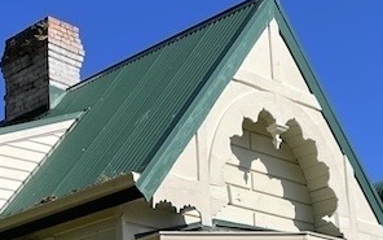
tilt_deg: +8.6
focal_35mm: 93
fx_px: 971
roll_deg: +2.9
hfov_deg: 22.2
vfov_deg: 13.3
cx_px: 113
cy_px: 350
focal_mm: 4.2
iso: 32
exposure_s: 1/3610
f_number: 1.6
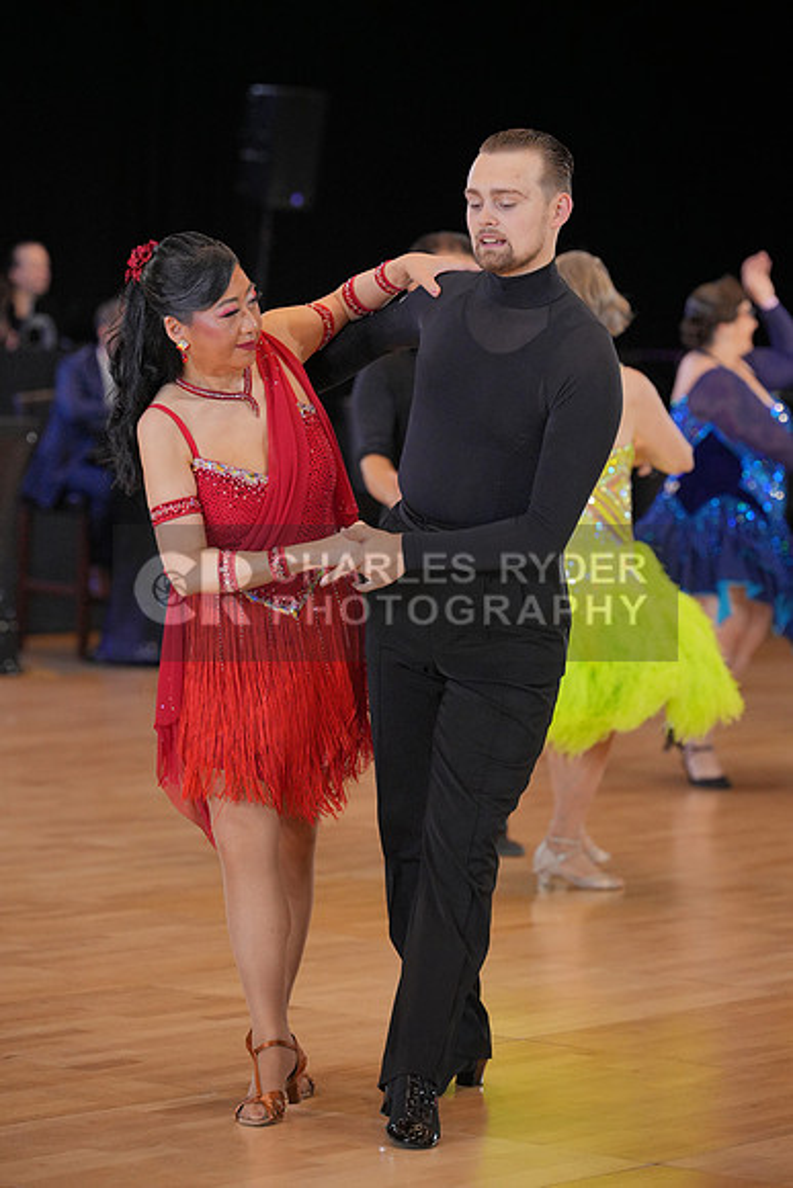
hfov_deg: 10.0
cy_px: 594
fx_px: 4524
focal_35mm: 137
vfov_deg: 15.0
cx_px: 396
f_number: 3.5
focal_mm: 137
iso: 2500
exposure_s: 1/500
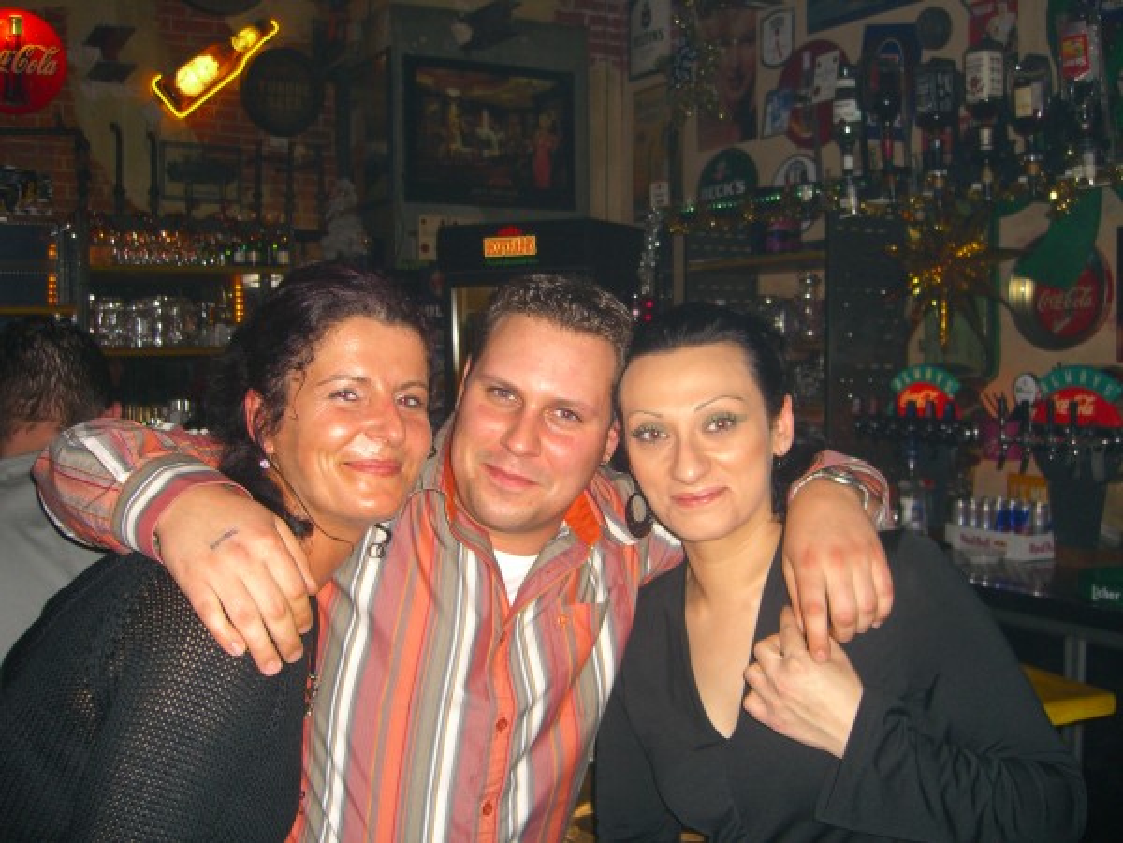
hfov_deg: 49.0
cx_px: 562
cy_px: 422
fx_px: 1233
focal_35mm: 38
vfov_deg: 37.7
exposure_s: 1/60
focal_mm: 7.9
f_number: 2.8
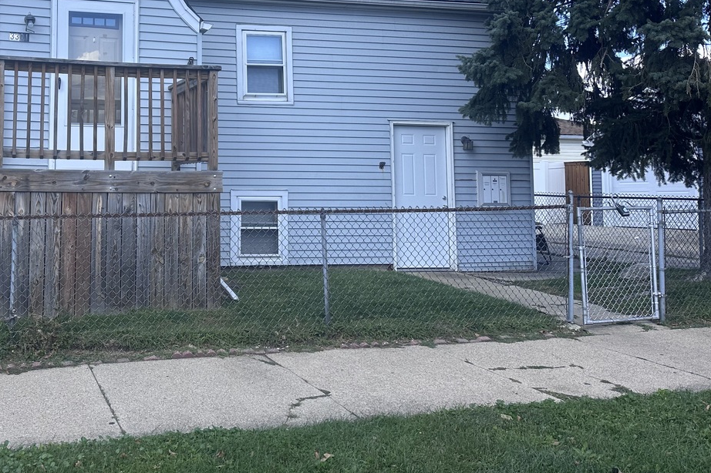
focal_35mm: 39
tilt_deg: +5.7
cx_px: 172
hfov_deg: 47.6
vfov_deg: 33.6
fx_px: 770
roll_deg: -0.3
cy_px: 124
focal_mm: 6.86
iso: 80
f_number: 1.78
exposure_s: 1/1779
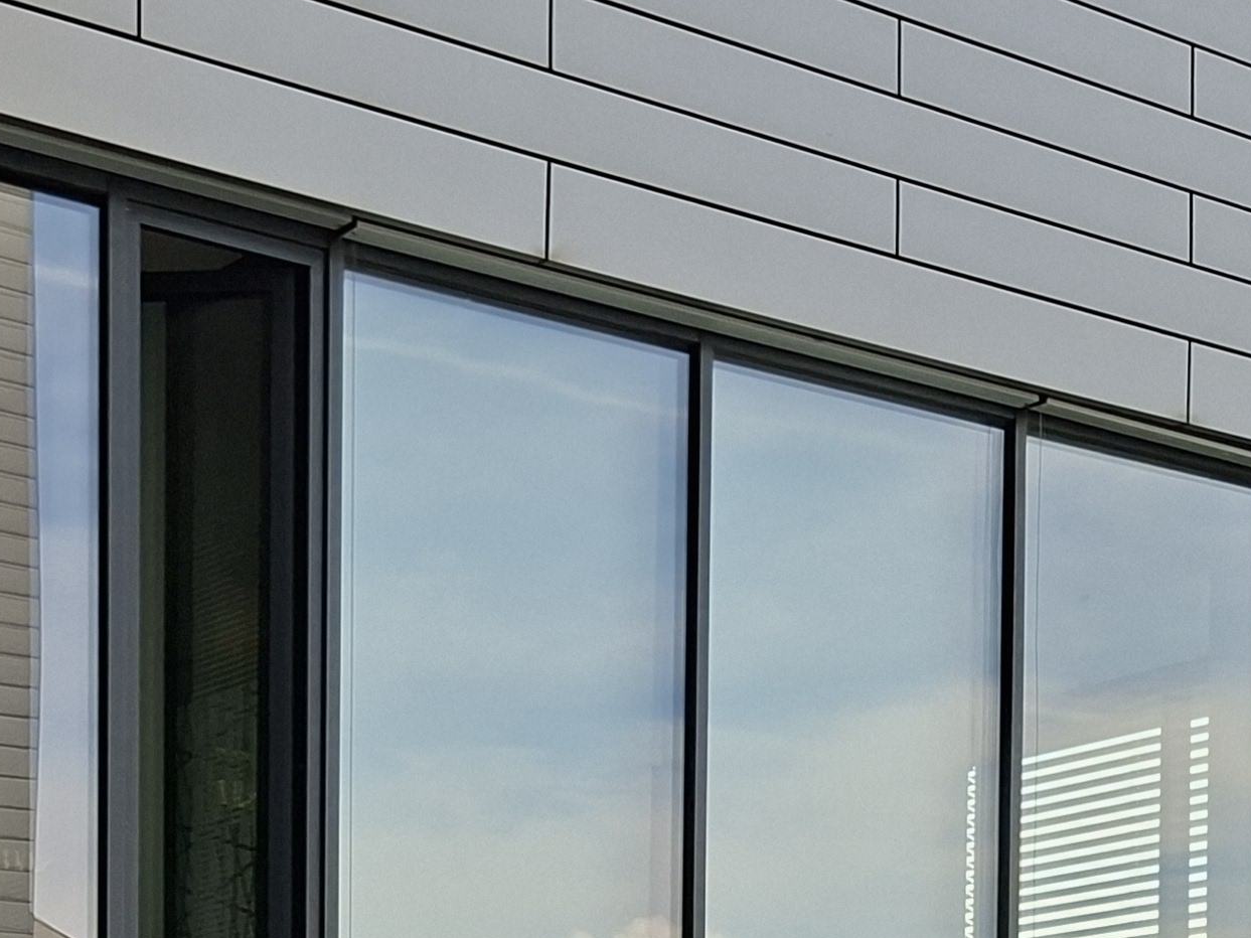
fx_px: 2674
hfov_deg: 25.7
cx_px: 185
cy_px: 1333
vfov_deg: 18.1
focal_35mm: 74
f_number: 1.8
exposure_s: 1/885
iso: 50
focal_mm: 5.54
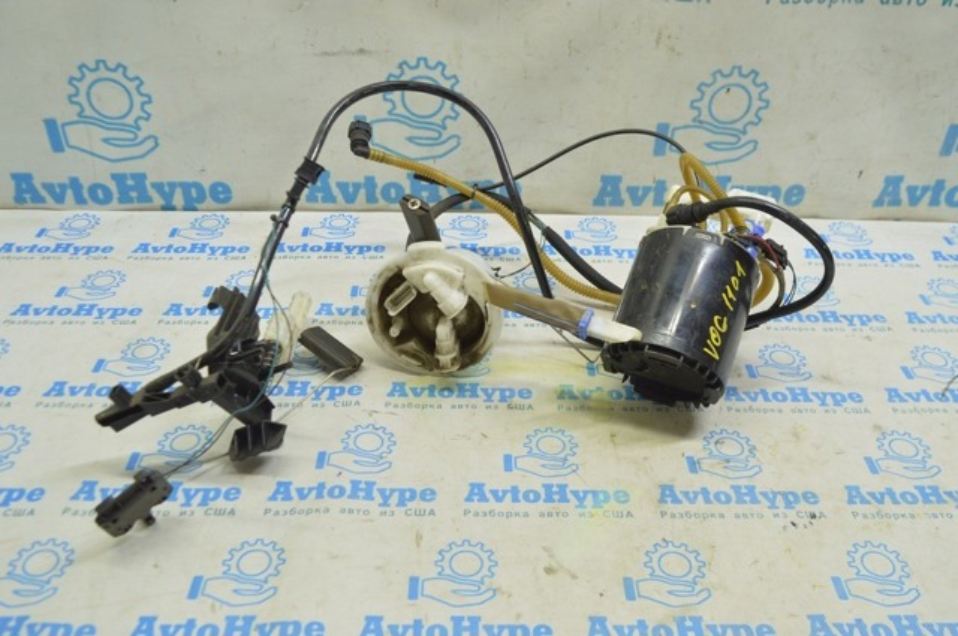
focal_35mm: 33
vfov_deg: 39.9
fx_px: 877
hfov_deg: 57.3
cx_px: 479
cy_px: 318
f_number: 5.6
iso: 400
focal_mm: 22
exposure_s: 1/20
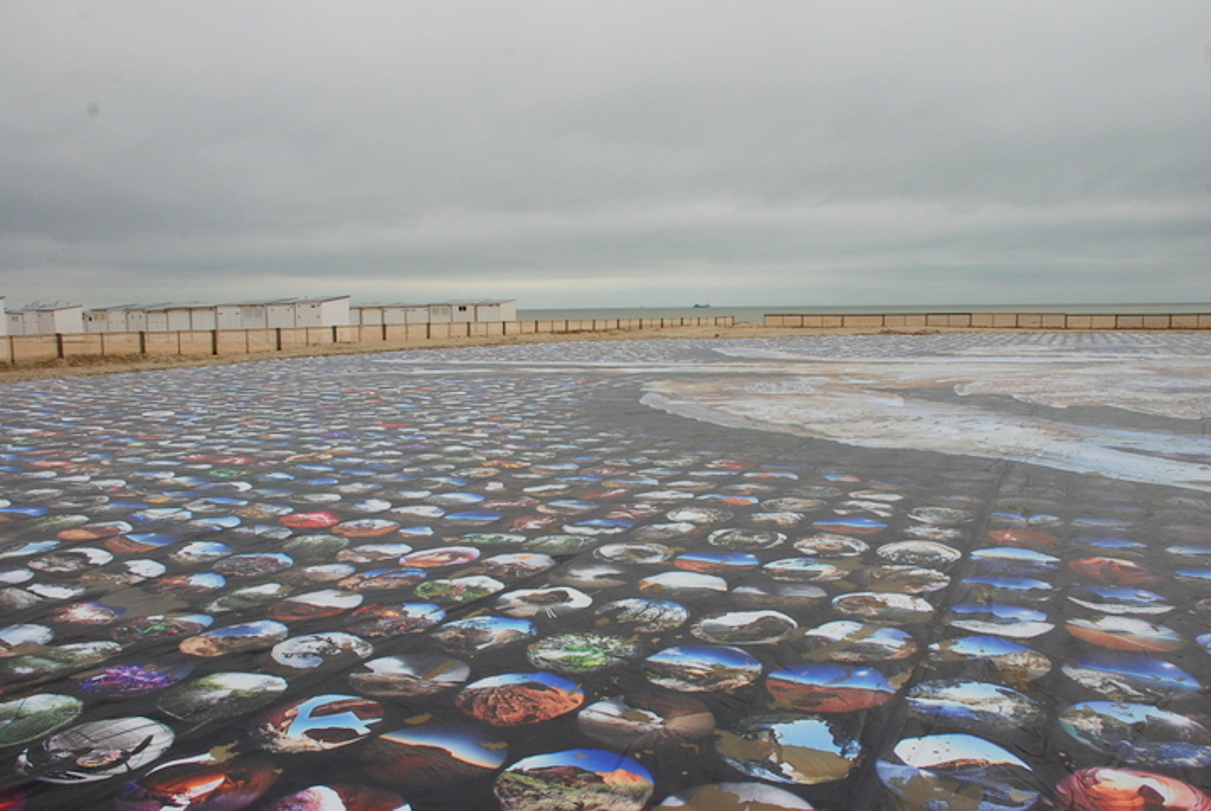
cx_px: 606
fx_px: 909
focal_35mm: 27
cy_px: 406
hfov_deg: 67.3
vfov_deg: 48.1
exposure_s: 1/400
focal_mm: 18
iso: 320
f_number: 10
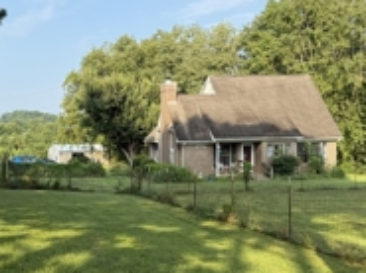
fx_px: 549
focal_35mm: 52
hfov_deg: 36.6
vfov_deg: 27.8
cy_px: 178
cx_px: 127
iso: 80
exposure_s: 1/1437
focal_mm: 6.76
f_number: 1.78
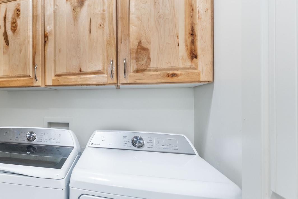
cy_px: 106
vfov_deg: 47.9
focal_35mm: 27
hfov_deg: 57.3
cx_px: 27
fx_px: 223
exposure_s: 1/20
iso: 320
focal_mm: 14
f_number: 7.1
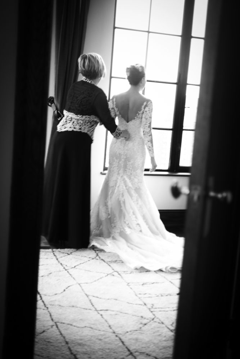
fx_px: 480
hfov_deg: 28.1
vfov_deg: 41.1
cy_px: 180
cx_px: 120
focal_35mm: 48
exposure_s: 1/10
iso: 800
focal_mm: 32
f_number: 1.8
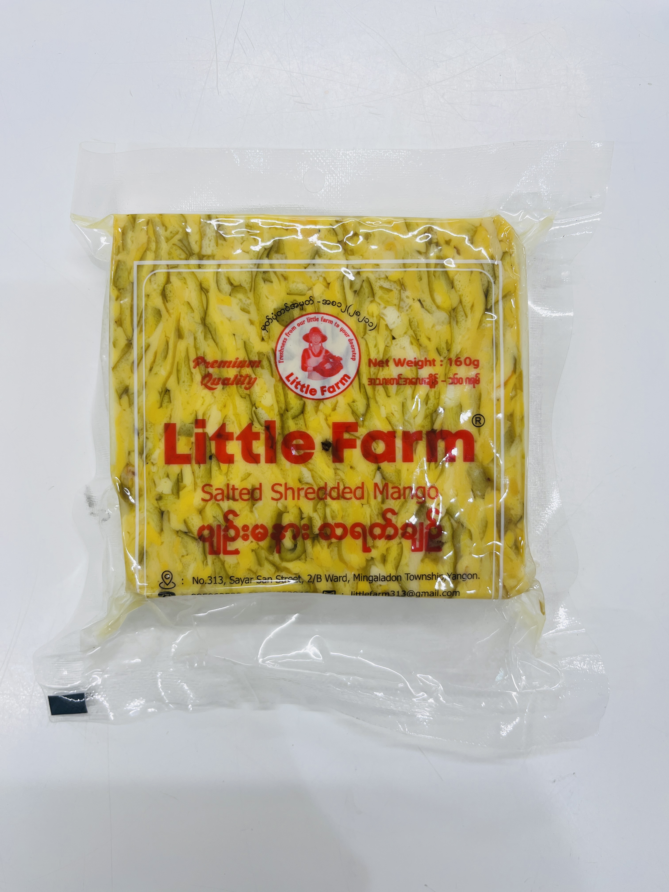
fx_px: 670
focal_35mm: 26
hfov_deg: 53.1
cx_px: 334
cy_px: 446
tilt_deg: -89.5
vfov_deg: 67.3
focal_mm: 5.1
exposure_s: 1/120
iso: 32
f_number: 1.6
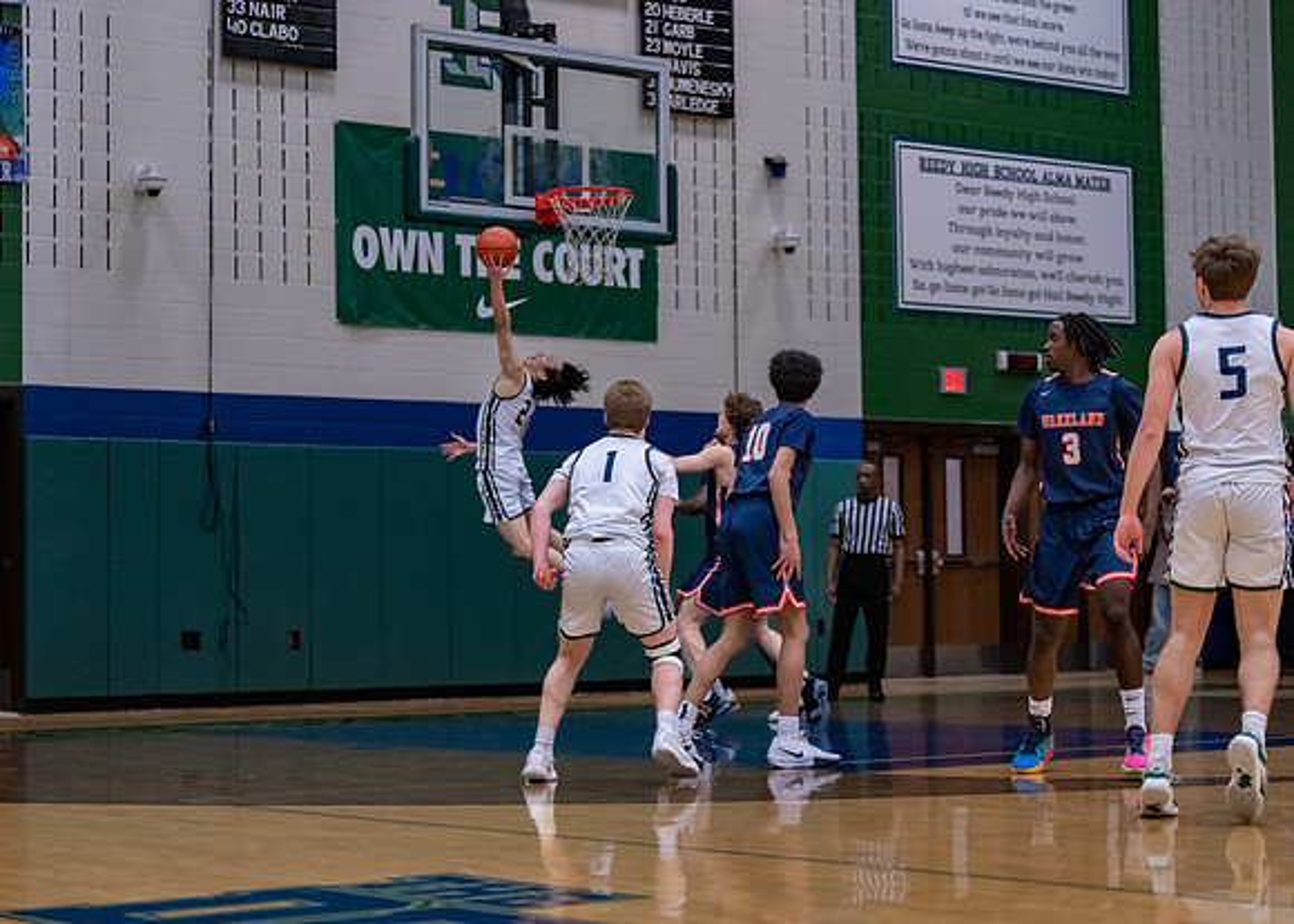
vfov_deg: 19.2
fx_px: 2727
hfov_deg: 26.7
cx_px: 647
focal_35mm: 74
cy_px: 462
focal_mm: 70
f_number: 2.8
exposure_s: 1/1000
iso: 2500
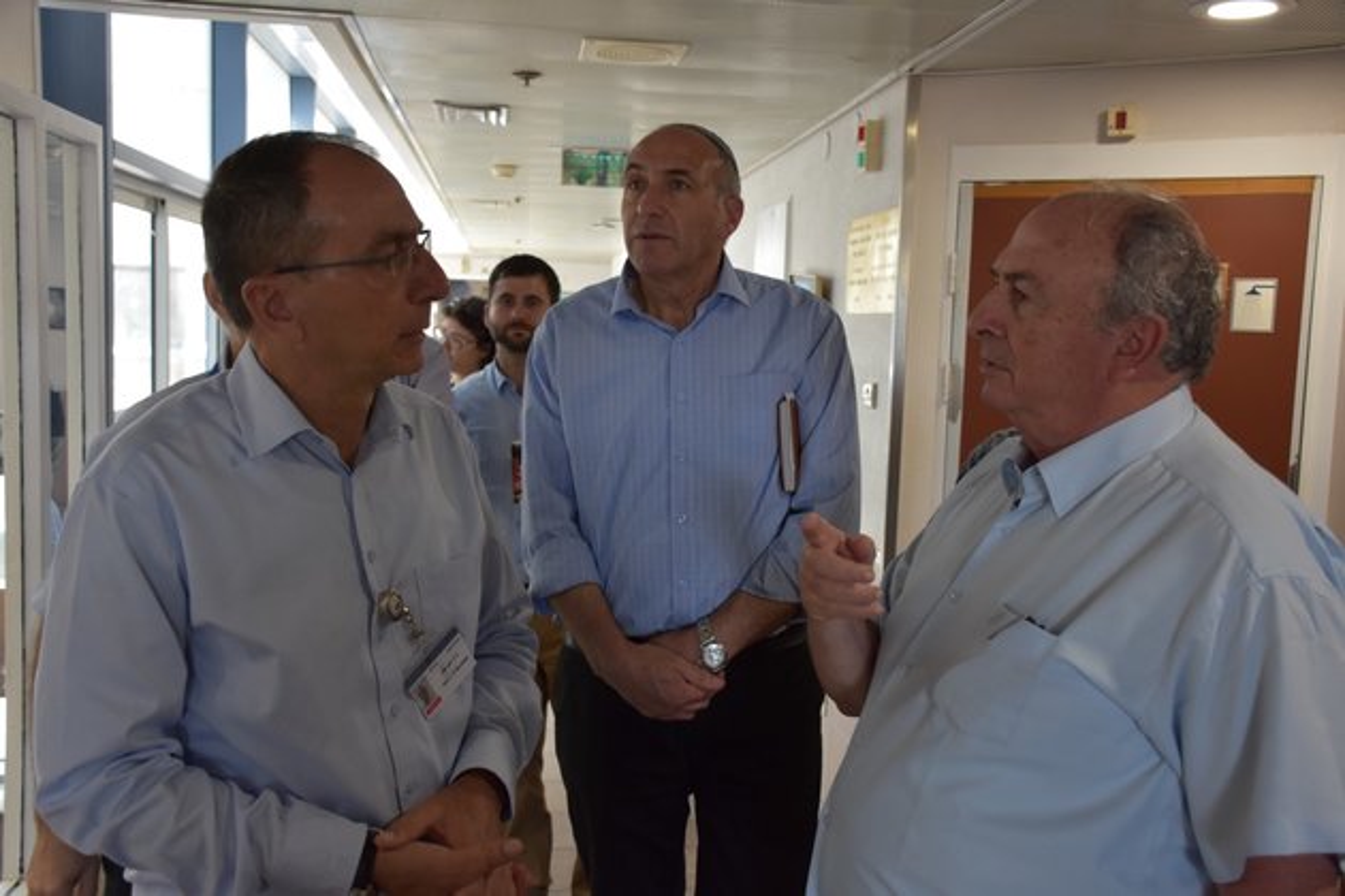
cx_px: 672
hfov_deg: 53.1
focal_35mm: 36
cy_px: 448
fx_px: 1345
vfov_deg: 36.9
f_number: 4.5
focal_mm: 24
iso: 800
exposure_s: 1/80
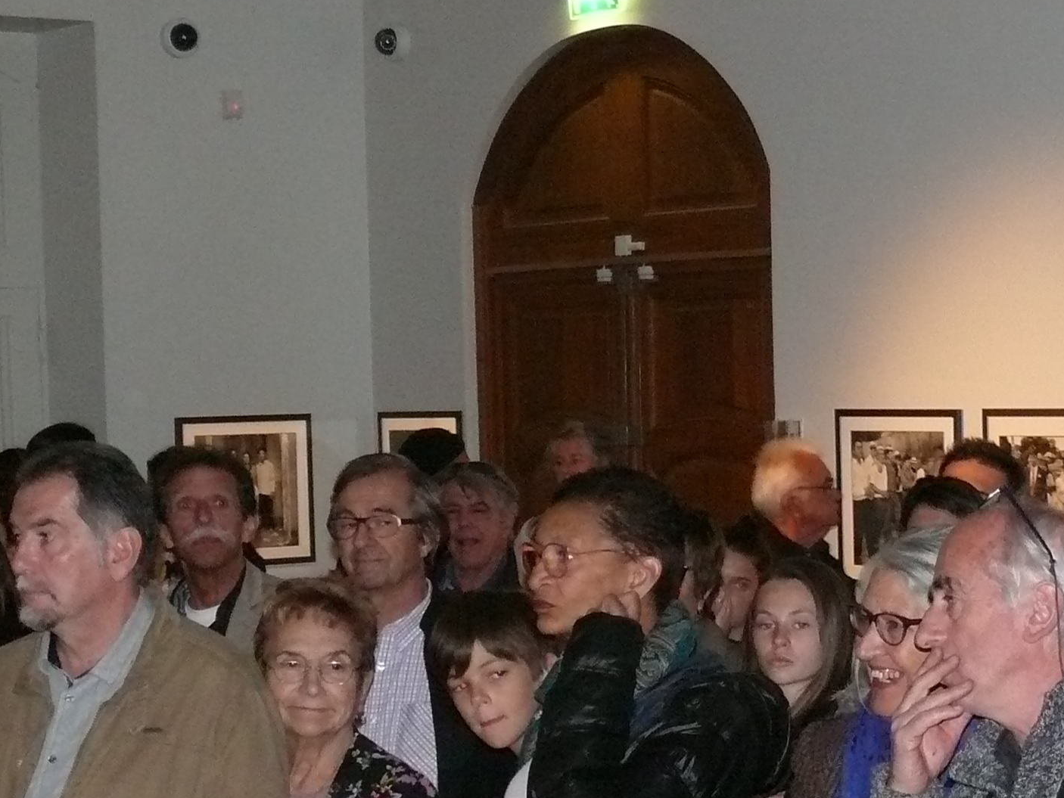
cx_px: 1039
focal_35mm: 96
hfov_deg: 19.9
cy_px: 710
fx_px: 2951
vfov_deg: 15.2
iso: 400
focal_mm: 7.8
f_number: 2.8
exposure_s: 1/30
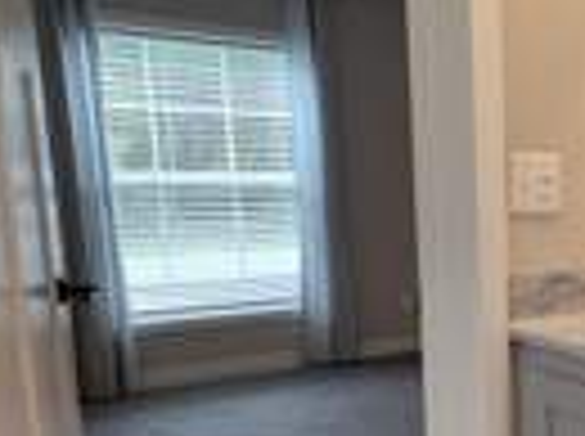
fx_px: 810
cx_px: 760
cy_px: 330
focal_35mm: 48
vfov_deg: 29.7
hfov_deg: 31.0
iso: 160
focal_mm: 2.2
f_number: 2.2
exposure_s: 1/120
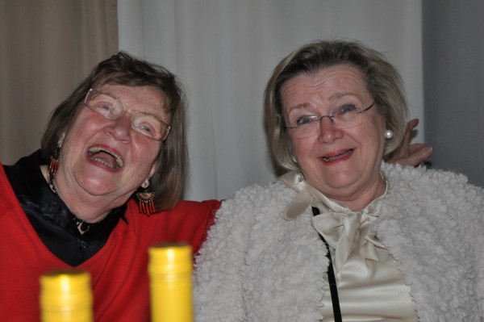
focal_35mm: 66
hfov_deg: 30.5
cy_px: 161
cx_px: 242
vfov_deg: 20.6
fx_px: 887
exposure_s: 1/60
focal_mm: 44
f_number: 4.2
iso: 800
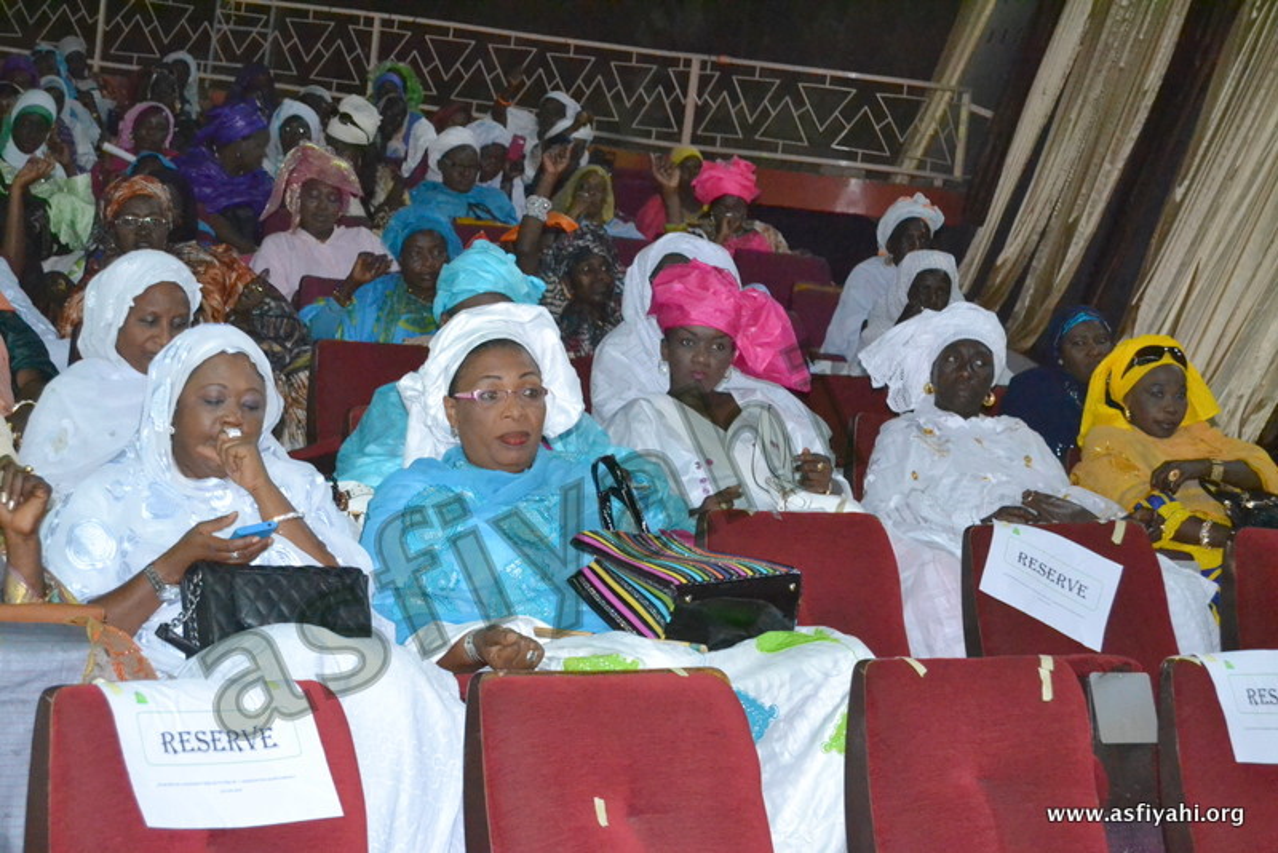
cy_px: 426
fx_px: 2770
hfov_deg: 26.0
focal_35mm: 78
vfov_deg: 17.5
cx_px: 639
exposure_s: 1/125
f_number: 5.6
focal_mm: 52
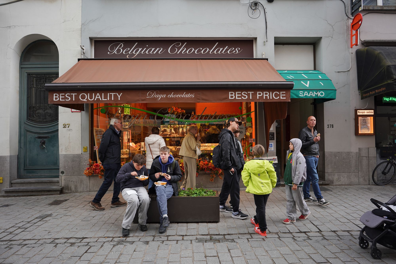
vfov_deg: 53.1
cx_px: 198
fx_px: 264
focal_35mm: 24
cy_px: 132
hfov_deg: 73.7
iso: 100
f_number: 2.8
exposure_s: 1/100
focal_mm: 24
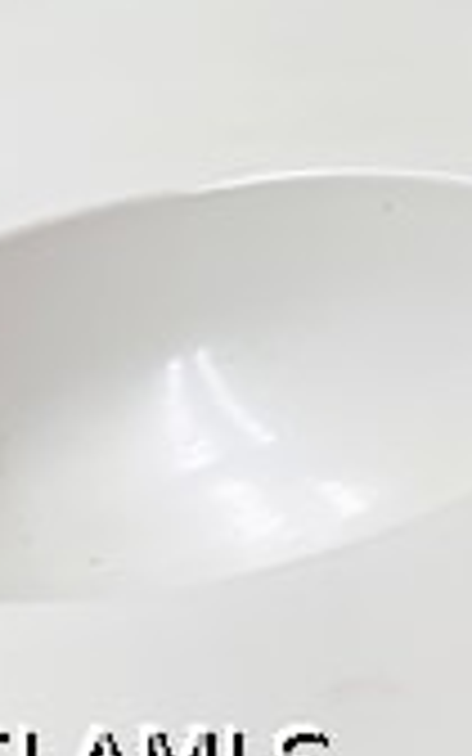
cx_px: 2068
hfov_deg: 6.4
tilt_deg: -3.0
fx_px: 3190
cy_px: -891
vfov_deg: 11.7
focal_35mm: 155
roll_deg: +0.5
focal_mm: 6.76
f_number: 1.78
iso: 64
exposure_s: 1/120
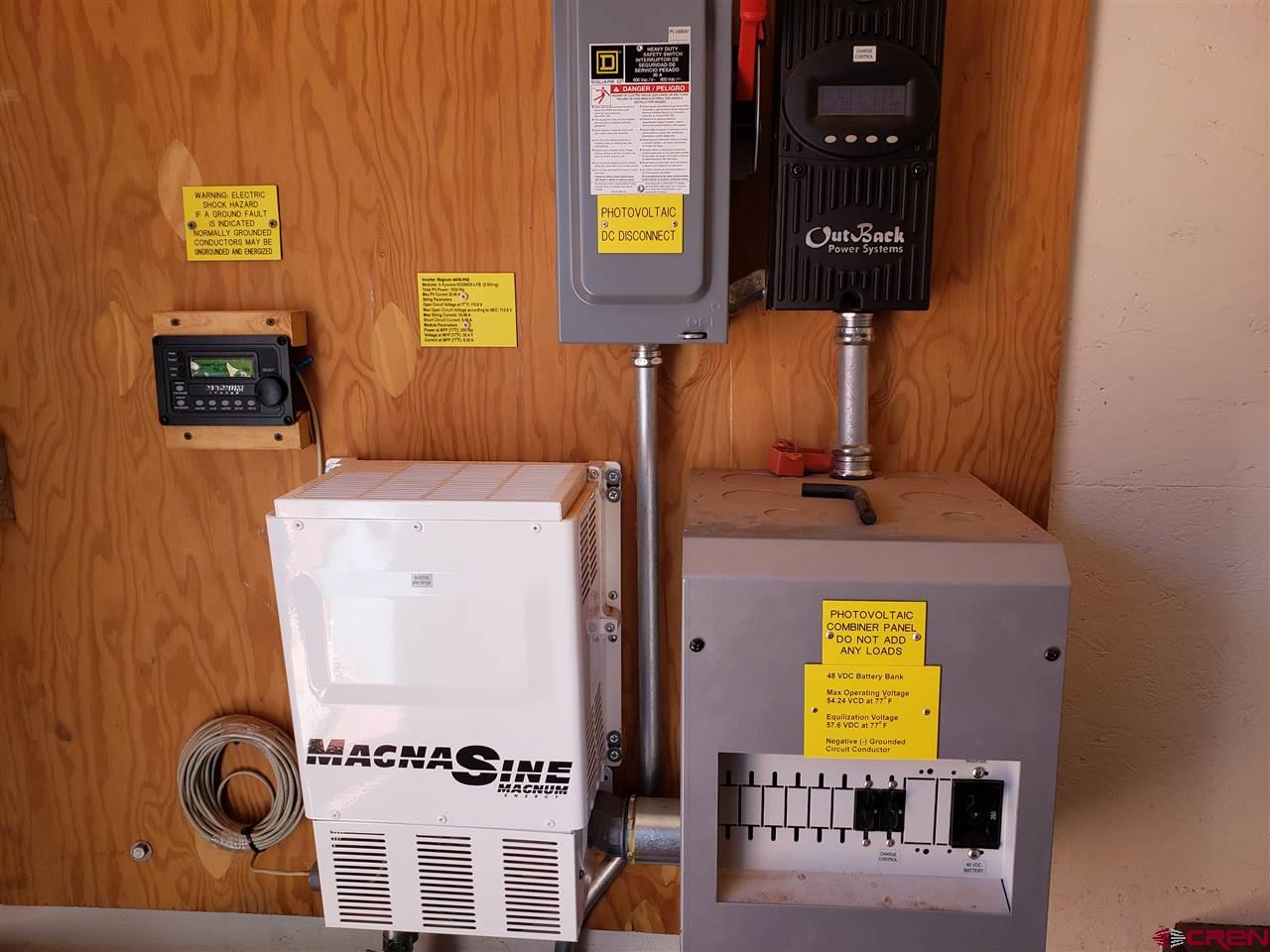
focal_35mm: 26
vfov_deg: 53.1
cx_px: 635
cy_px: 476
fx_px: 954
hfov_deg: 67.3
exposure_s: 1/120
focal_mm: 4.3
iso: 100
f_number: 2.4
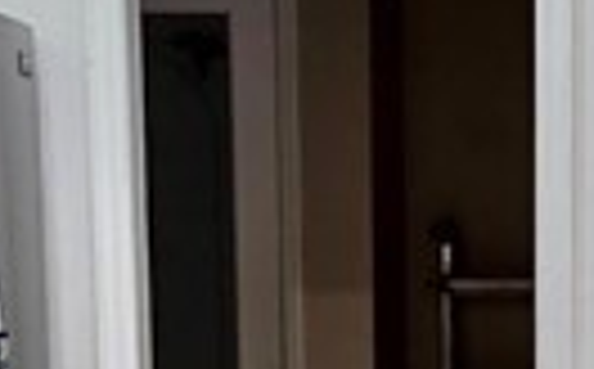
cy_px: 477
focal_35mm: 107
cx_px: 598
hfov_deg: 18.9
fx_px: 1729
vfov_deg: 11.8
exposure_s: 1/120
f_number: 1.9
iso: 250
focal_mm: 2.2
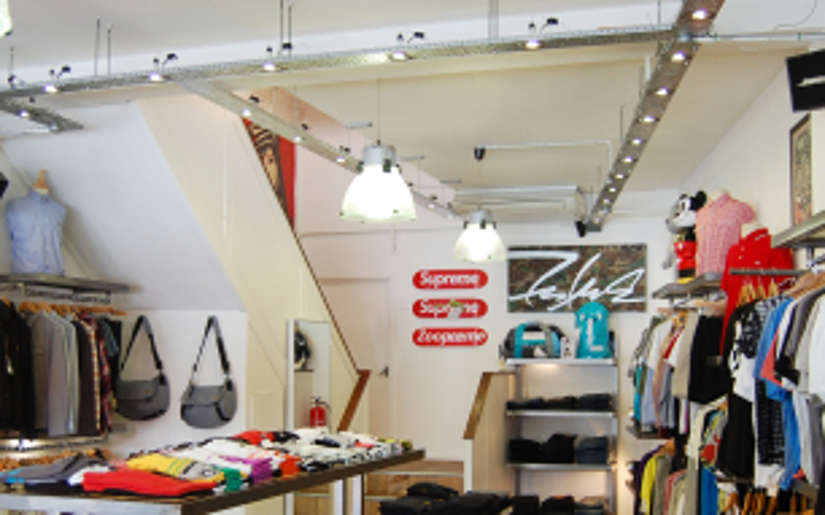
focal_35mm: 46
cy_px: 326
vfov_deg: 27.9
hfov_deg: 43.4
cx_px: 367
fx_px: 1034
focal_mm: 18
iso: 200
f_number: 3.5
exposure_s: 1/25
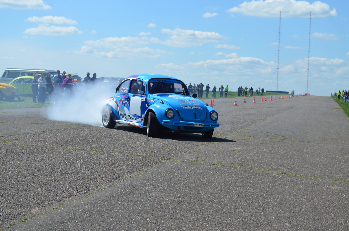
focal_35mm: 69
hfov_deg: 29.3
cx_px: 174
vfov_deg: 19.6
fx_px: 668
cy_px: 116
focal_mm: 46
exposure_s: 1/2000
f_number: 7.1
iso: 400
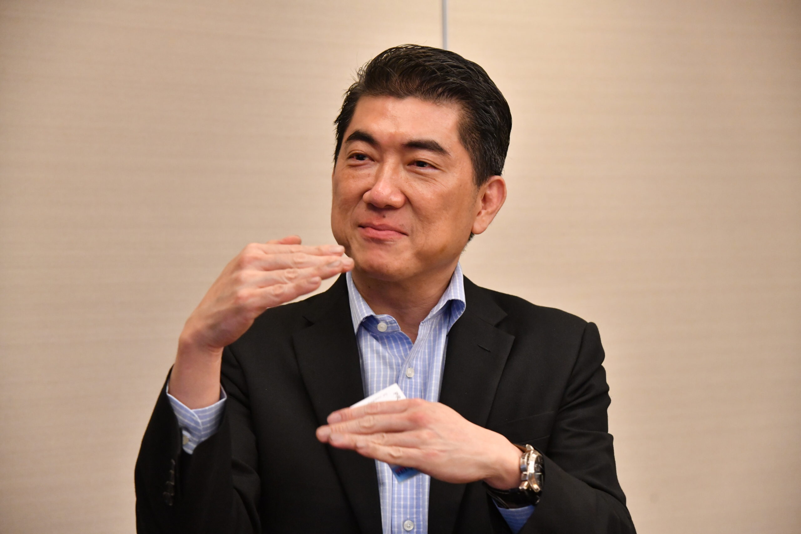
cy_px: 267
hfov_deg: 20.8
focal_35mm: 98
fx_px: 2180
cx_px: 400
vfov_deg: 14.0
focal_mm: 98
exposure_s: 1/125
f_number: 5.6
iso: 5000
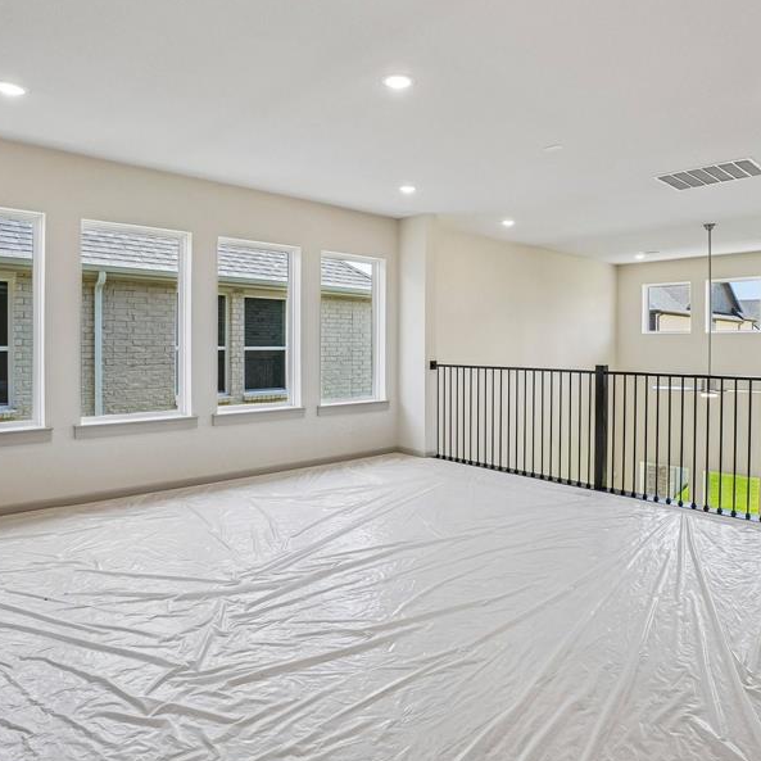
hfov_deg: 69.0
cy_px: 350
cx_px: 454
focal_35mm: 22
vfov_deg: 69.5
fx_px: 547
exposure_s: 1/100
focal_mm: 10
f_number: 8
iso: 400
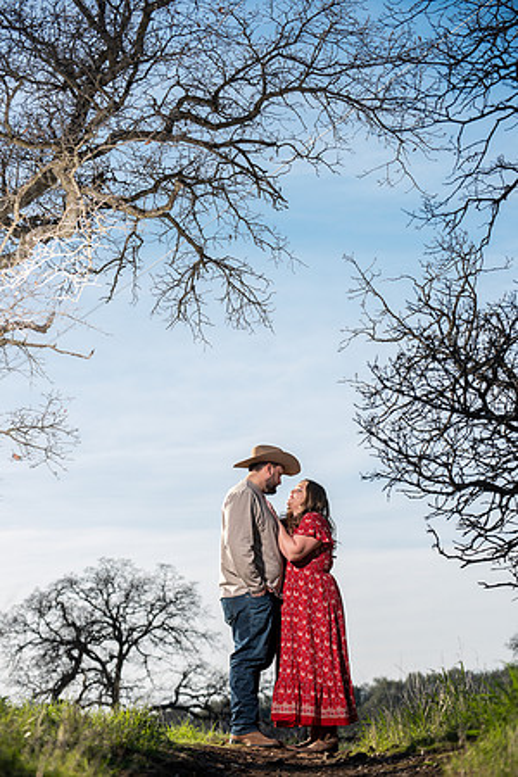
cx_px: 259
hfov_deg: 14.4
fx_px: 2050
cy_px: 388
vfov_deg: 21.5
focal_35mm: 95
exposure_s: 1/250
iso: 50
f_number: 4.5
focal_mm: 95
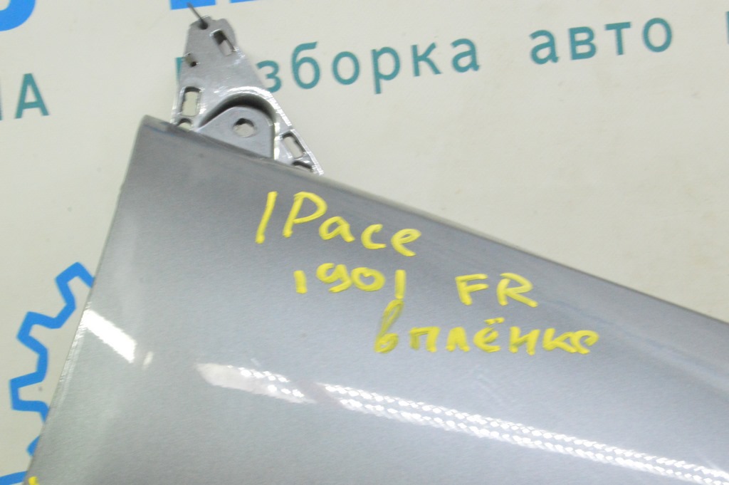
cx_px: 364
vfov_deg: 16.5
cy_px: 242
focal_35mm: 82
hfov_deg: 24.6
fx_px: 1669
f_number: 20
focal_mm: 55
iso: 6400
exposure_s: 1/20
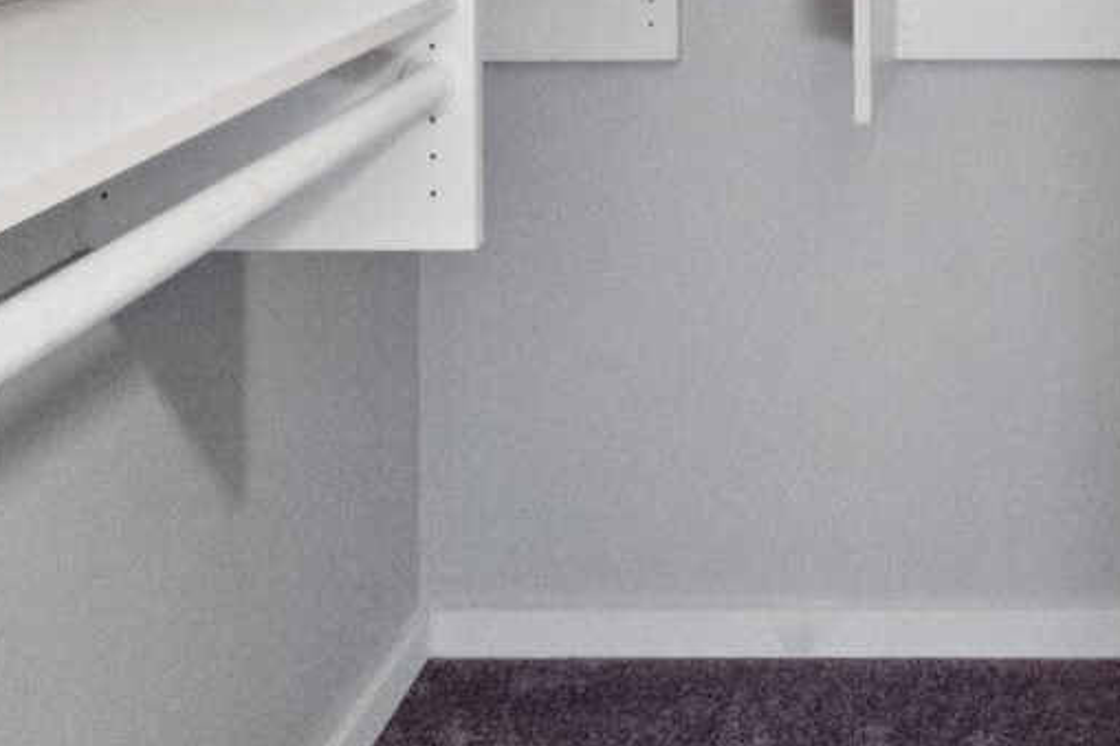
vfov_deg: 23.4
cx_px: 991
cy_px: -261
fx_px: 1555
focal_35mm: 50
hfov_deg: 37.2
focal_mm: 10
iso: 4000
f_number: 9
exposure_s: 1/30
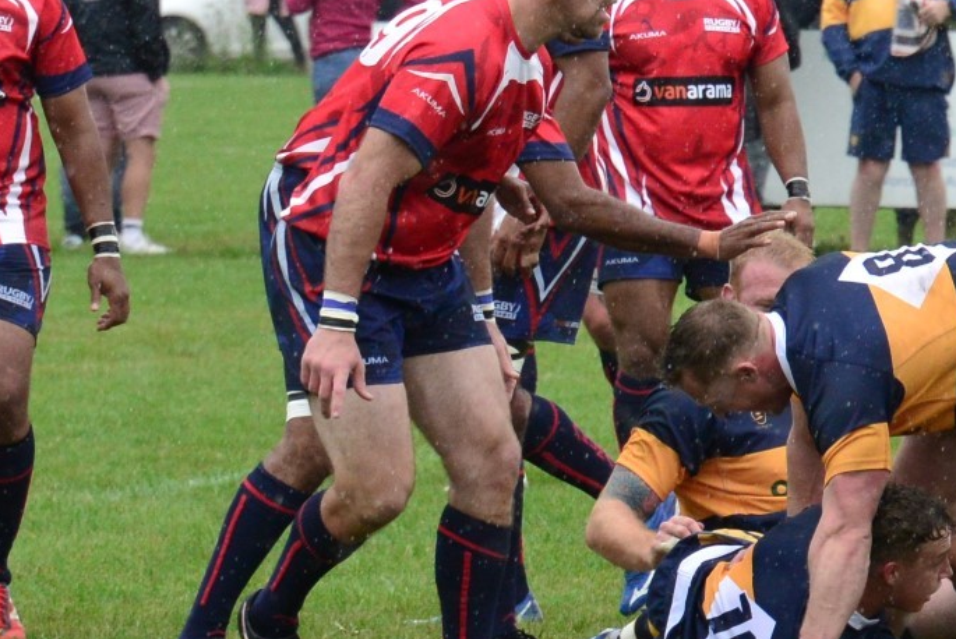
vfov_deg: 3.9
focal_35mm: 354
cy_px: 229
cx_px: 1098
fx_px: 9408
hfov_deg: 5.8
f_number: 7.1
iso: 2000
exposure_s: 1/1000
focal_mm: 150
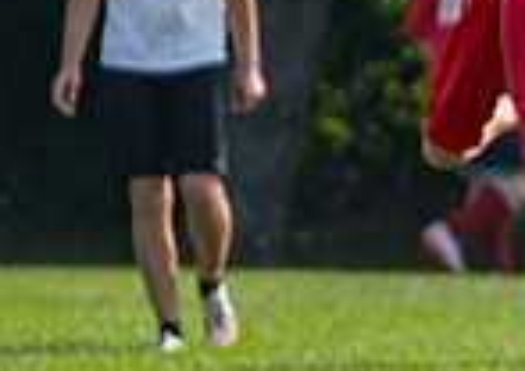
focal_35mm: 1670
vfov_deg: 0.9
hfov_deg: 1.2
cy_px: 287
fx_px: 24821
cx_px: 1375
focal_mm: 200
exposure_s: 1/4000
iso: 400
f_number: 2.8
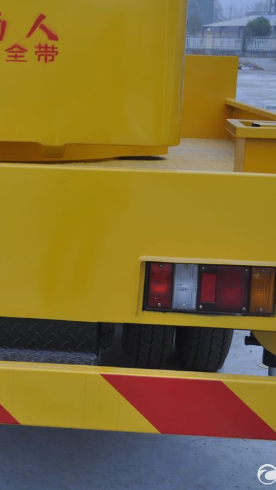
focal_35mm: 76
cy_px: 244
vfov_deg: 27.9
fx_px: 989
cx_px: -37
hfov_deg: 15.4
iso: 400
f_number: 5.6
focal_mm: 32
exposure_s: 1/125
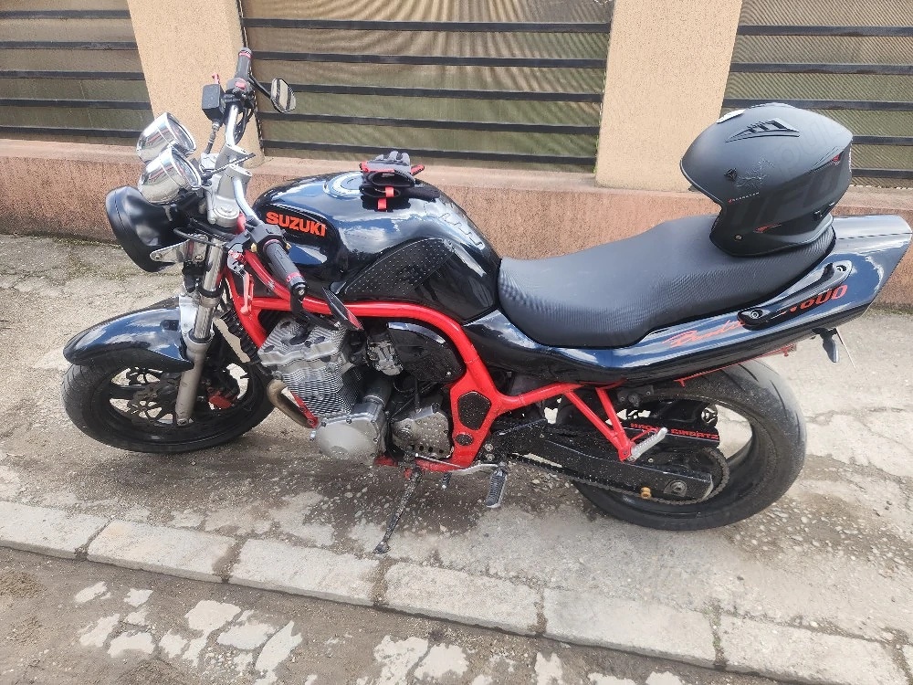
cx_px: 456
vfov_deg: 58.9
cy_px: 342
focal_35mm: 23
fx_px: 607
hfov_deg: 73.9
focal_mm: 5.4
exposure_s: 1/156
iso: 20
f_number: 1.8
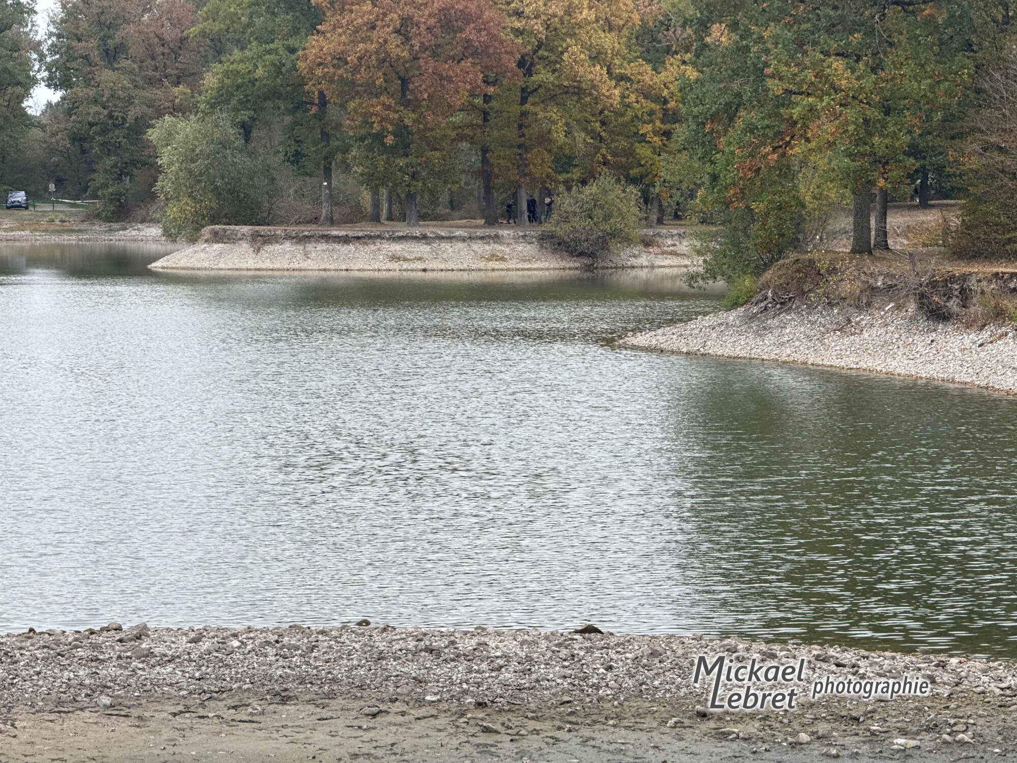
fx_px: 3526
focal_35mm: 120
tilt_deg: -2.6
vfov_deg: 12.3
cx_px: 508
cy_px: 382
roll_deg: -0.2
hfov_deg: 16.4
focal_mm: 15.66
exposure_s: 1/363
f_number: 2.8
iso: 50
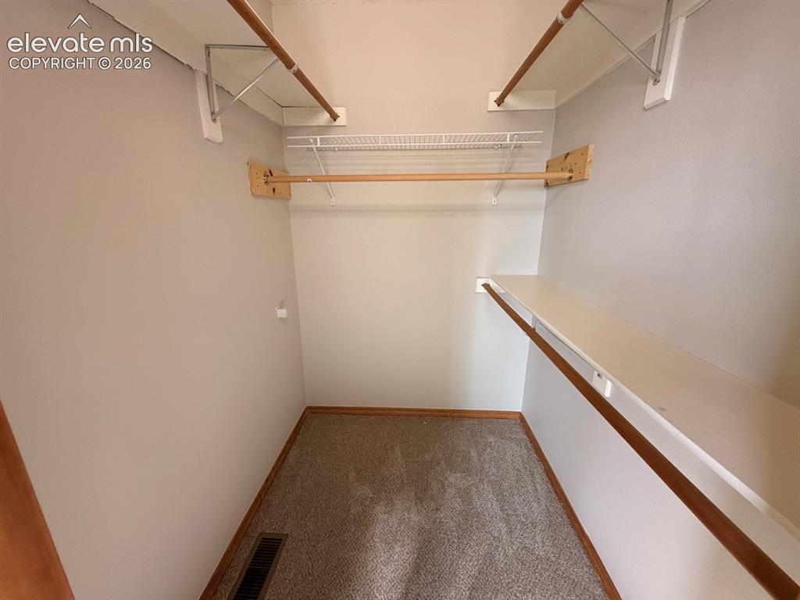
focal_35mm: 14
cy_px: 300
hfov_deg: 102.1
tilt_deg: -15.1
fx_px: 324
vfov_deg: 85.7
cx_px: 400
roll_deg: +0.8
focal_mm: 2.22
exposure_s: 1/120
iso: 250
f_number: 2.2
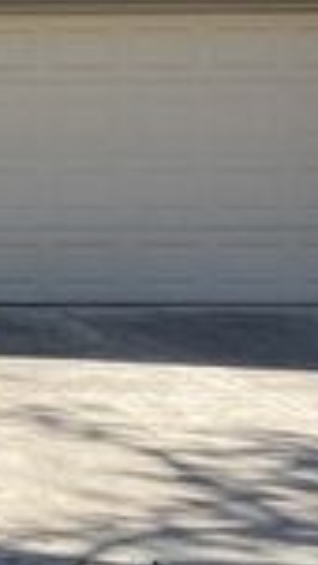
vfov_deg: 17.6
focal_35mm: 120
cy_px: 56
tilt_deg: +4.8
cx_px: -531
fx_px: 1798
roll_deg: -0.6
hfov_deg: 8.8
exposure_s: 1/1082
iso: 32
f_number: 1.8
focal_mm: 4.25
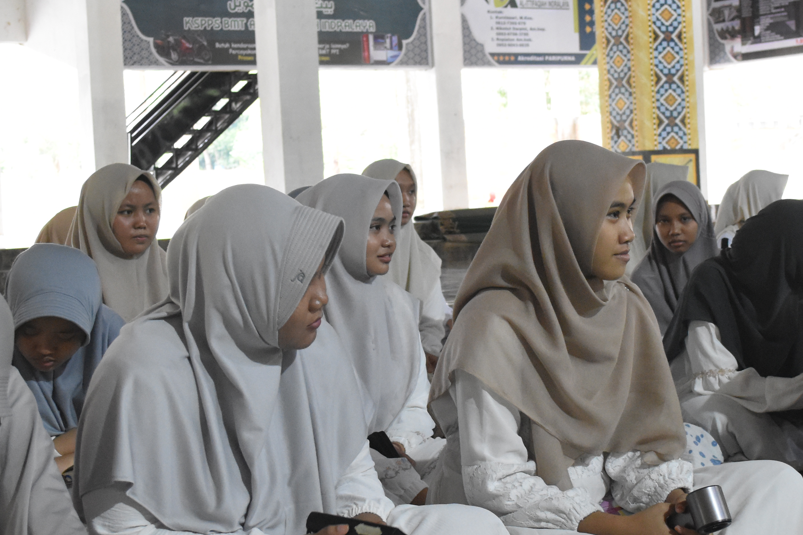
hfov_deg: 28.7
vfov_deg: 19.5
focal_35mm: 70
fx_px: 1561
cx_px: 508
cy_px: 269
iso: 2200
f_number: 4
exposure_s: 1/30
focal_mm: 22
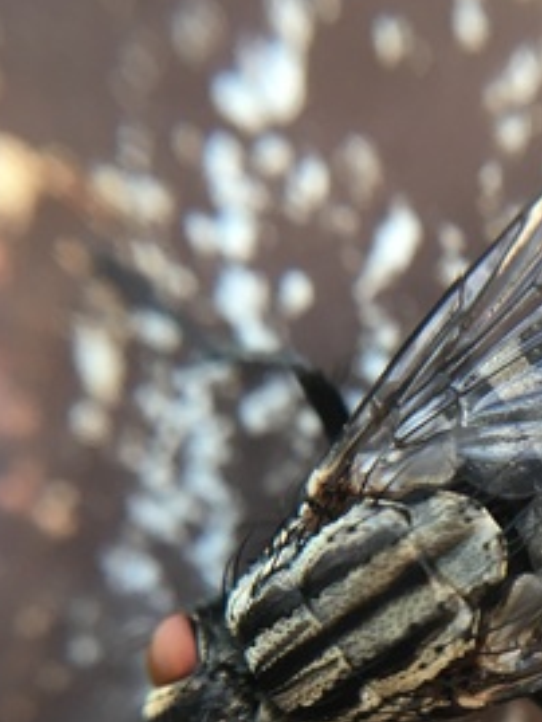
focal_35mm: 69
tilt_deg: -7.1
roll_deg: -9.0
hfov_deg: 21.1
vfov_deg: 27.6
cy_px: 577
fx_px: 1439
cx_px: 437
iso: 64
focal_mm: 4.15
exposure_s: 1/33
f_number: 2.2
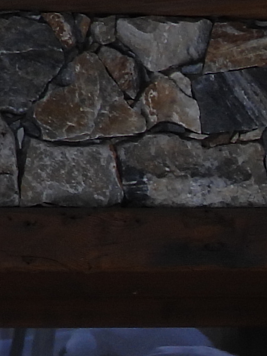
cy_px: 788
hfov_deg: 2.1
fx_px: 7258
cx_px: 1078
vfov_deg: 2.8
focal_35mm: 706
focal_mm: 18.9
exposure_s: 1/800
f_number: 4
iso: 100
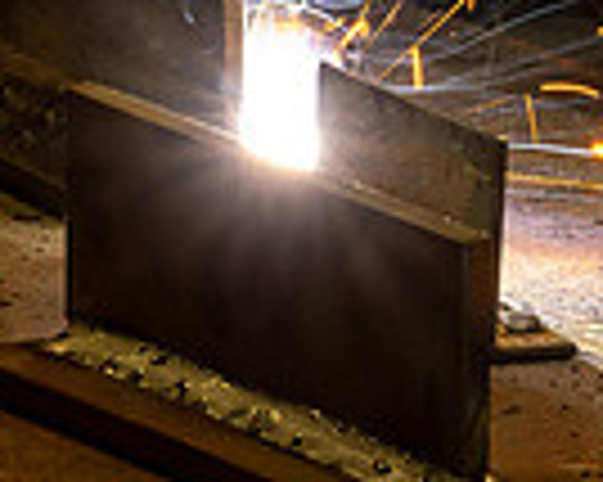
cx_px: 137
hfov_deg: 3.6
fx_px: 9470
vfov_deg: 2.9
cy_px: -85
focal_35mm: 531
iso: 500
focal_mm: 99
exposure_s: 1/40
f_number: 16
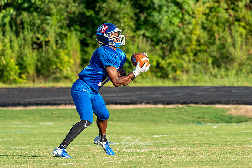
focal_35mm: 748
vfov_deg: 1.8
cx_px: 158
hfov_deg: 2.8
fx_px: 5235
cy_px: 63
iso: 1000
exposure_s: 1/1000
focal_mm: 397
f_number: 5.6
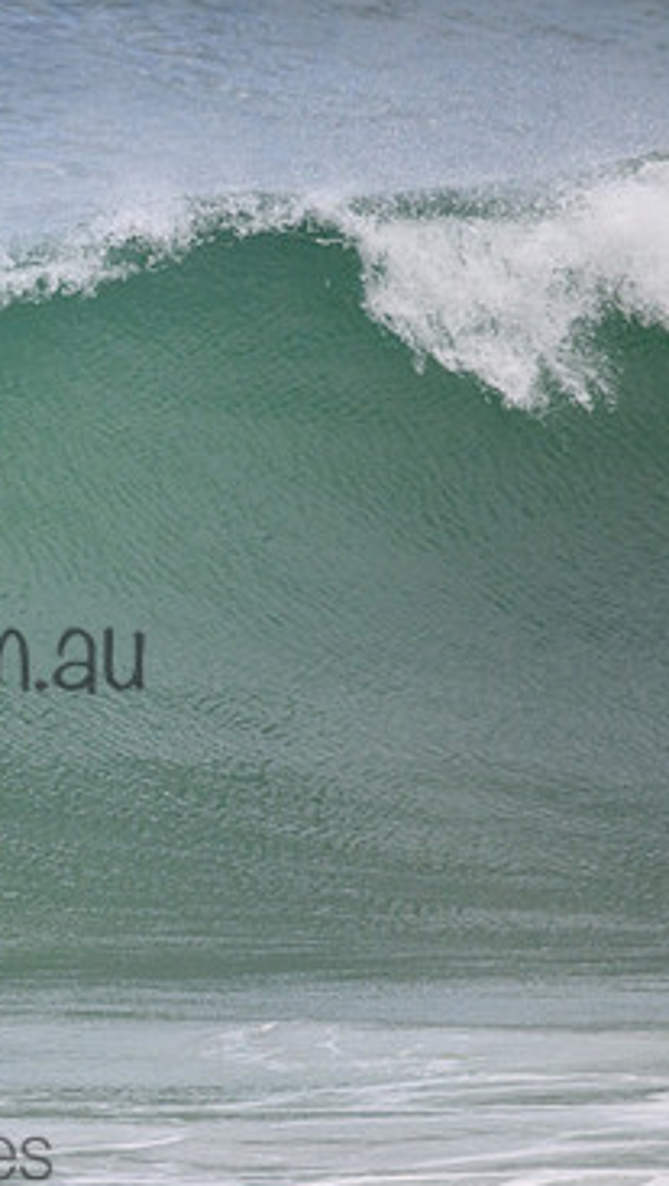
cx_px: -197
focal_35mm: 1323
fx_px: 41637
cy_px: 616
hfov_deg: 0.9
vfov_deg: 1.6
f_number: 11
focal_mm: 800
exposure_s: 1/2000
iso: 1000
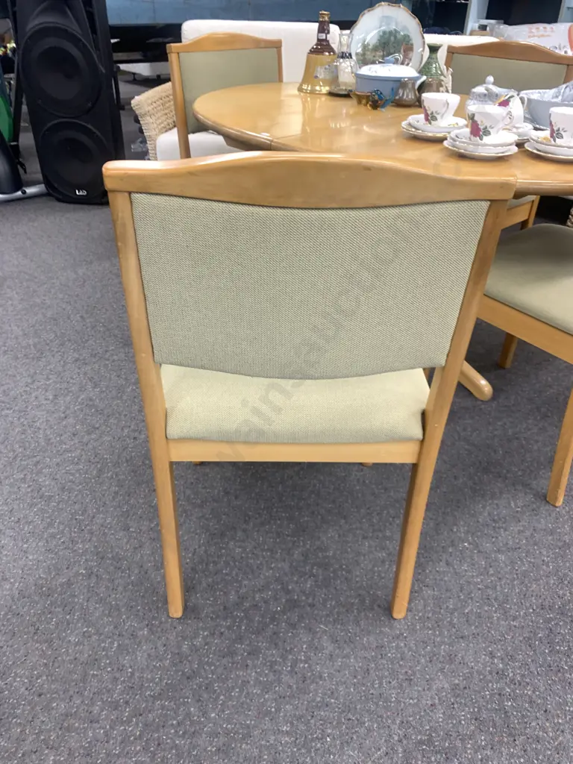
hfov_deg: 53.1
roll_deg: -1.2
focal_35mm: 26
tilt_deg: -34.6
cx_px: 286
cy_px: 382
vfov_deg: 67.3
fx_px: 574
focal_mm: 4.25
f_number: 1.8
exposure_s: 1/50
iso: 80
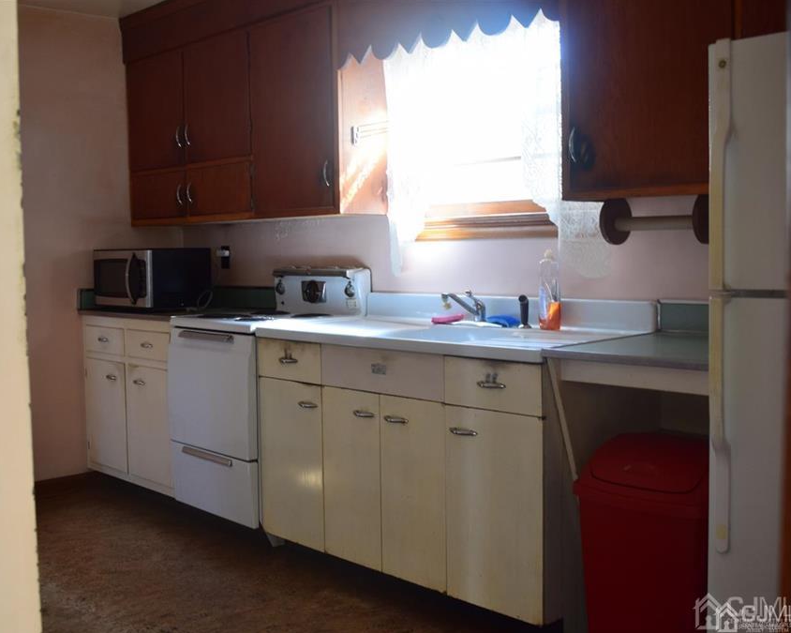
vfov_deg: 36.5
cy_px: 319
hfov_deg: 44.7
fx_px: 960
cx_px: 341
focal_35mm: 41
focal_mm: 24
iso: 400
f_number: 6.3
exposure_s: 1/15
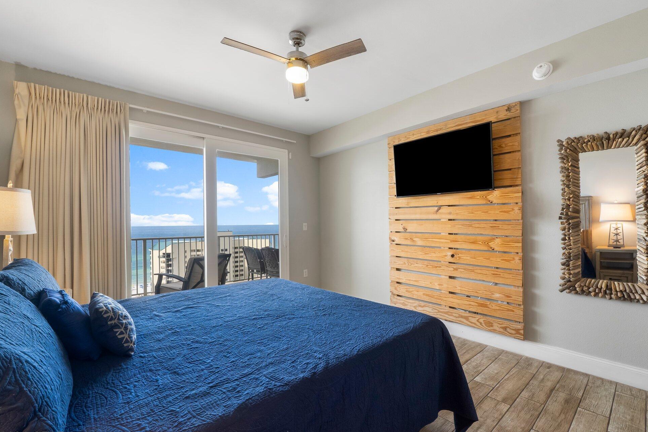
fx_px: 288
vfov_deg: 73.7
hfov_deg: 96.7
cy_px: 228
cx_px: 334
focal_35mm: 16
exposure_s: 1/10
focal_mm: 10
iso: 400
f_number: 9
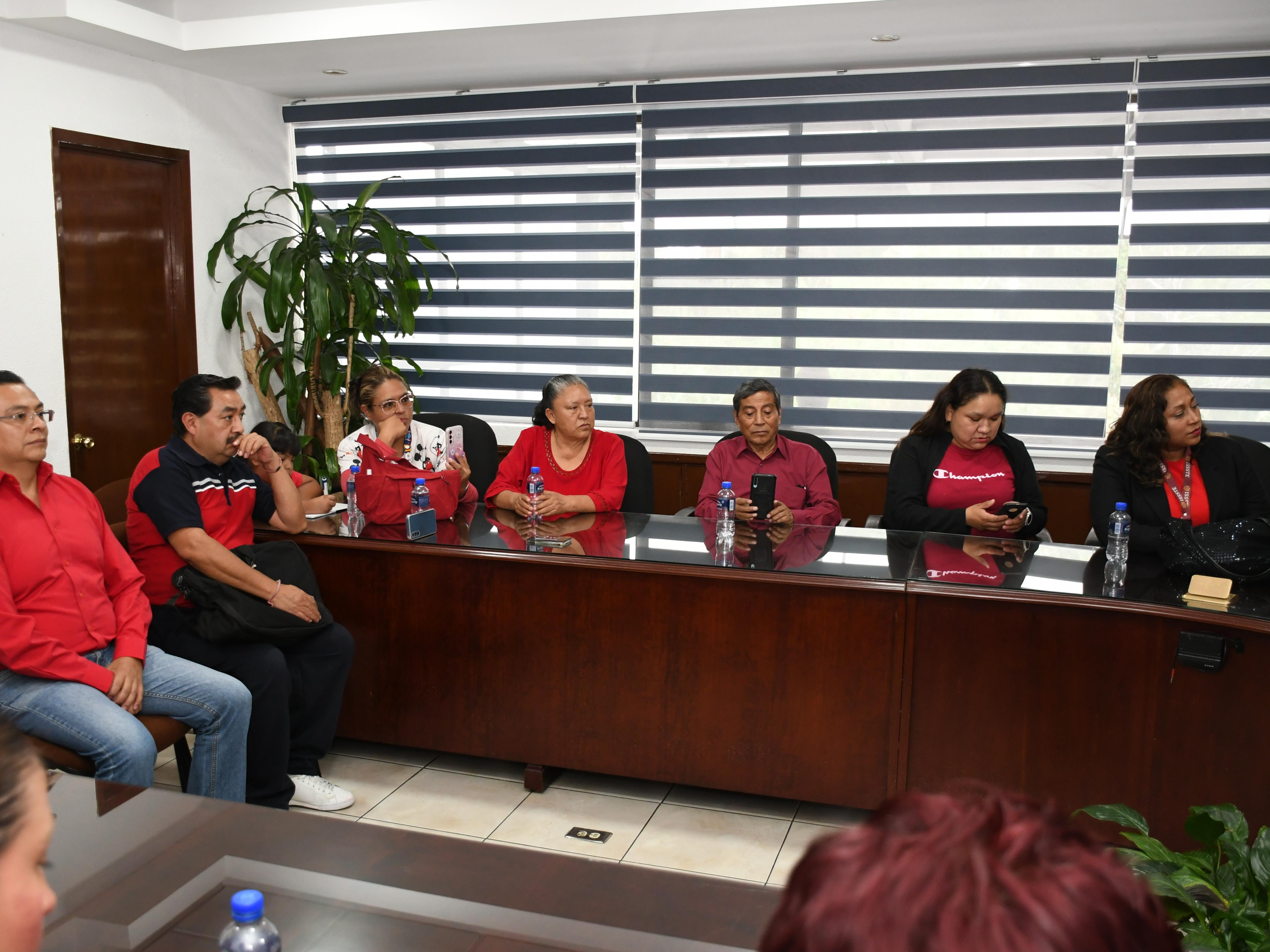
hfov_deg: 55.3
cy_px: 484
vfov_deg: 42.9
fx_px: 1211
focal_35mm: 33
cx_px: 601
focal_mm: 20
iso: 1250
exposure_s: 1/100
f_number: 3.5
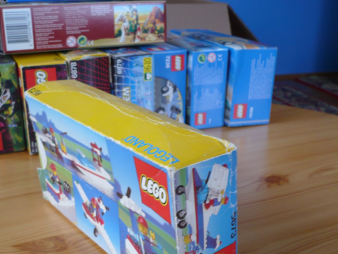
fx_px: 478
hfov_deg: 38.8
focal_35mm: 49
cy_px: 175
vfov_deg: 29.4
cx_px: 141
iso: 100
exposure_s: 1/30
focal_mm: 5.8
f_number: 2.8
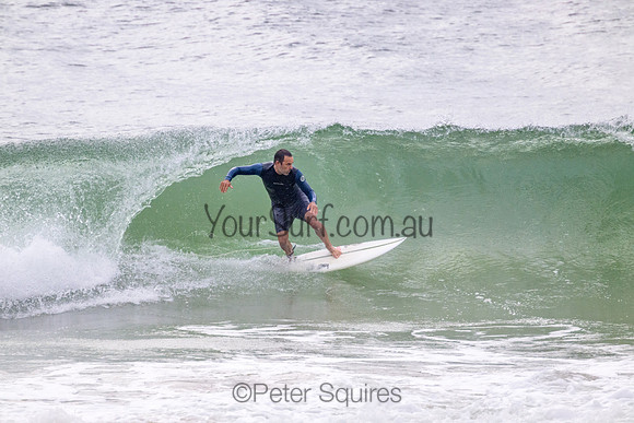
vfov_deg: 1.7
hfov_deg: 2.6
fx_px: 14092
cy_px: 212
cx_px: 317
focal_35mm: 800
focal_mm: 800
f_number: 11
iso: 3600
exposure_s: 1/2000
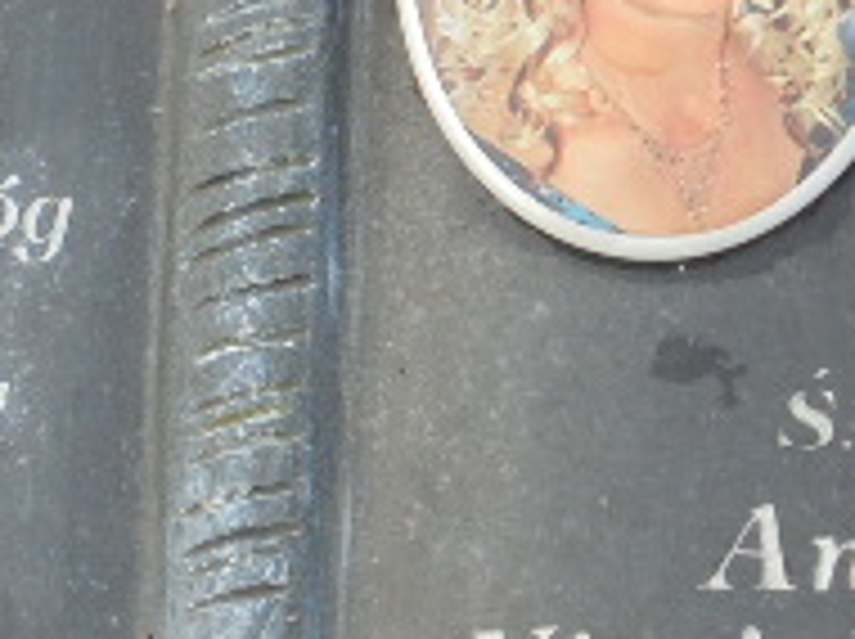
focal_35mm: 246
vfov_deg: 6.0
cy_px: 400
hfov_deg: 8.1
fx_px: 6068
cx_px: 270
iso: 100
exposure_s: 1/30
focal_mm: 13.1
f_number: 6.1
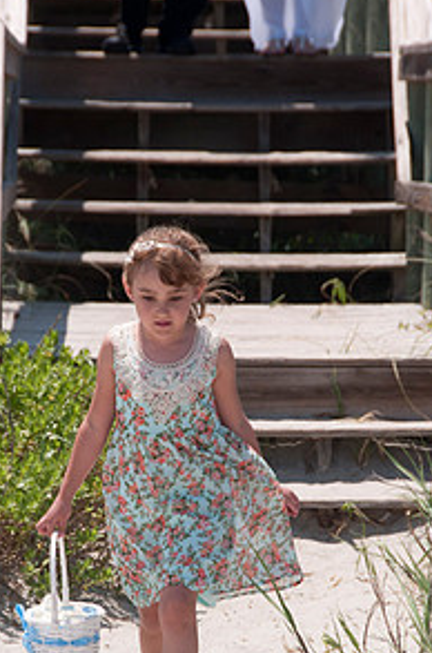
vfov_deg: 6.0
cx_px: 193
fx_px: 6257
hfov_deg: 4.0
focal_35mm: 346
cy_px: 450
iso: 100
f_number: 10
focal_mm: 150
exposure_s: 1/250
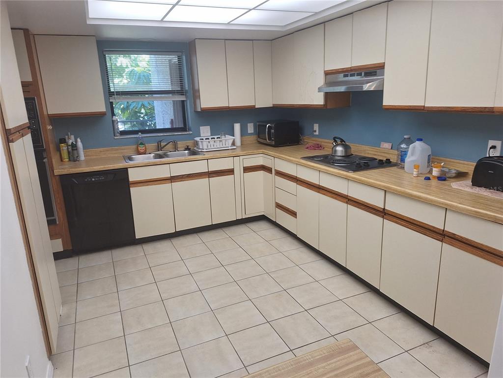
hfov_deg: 73.9
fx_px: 334
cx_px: 252
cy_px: 189
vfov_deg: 58.9
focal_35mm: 23
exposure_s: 1/60
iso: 50
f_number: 1.8
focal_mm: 5.54
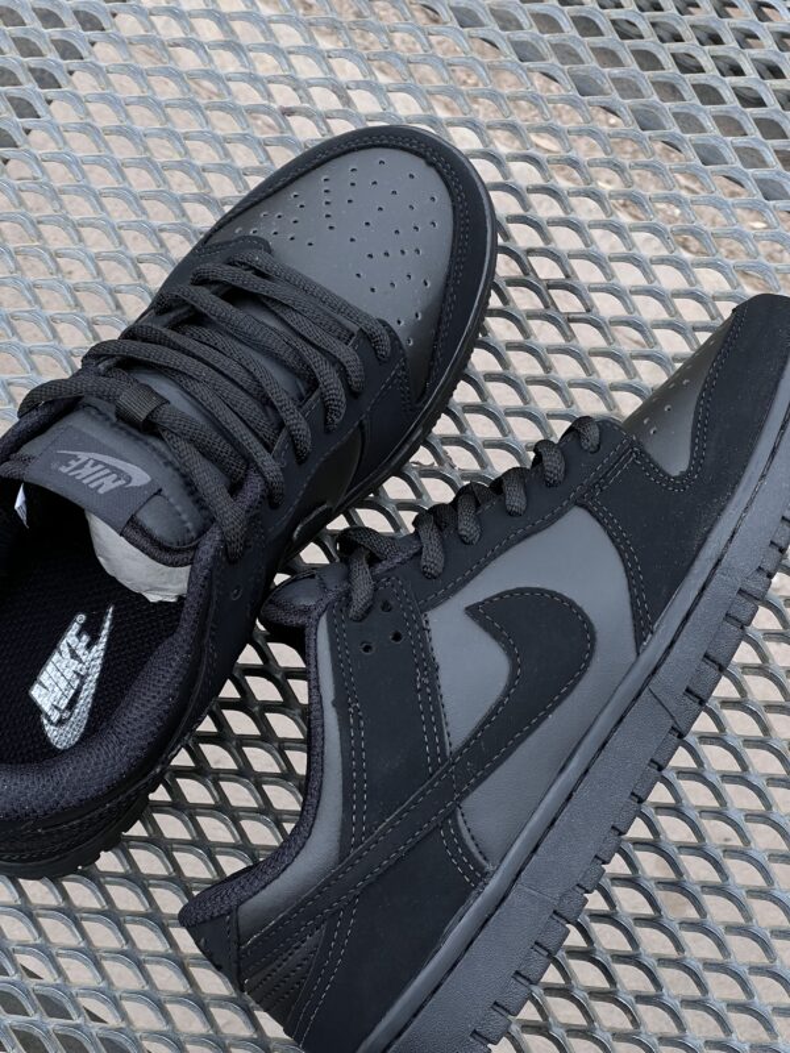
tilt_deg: -74.5
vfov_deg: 25.3
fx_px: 2343
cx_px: 395
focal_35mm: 77
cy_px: 526
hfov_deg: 19.1
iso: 40
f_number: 2.8
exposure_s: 1/99
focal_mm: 9
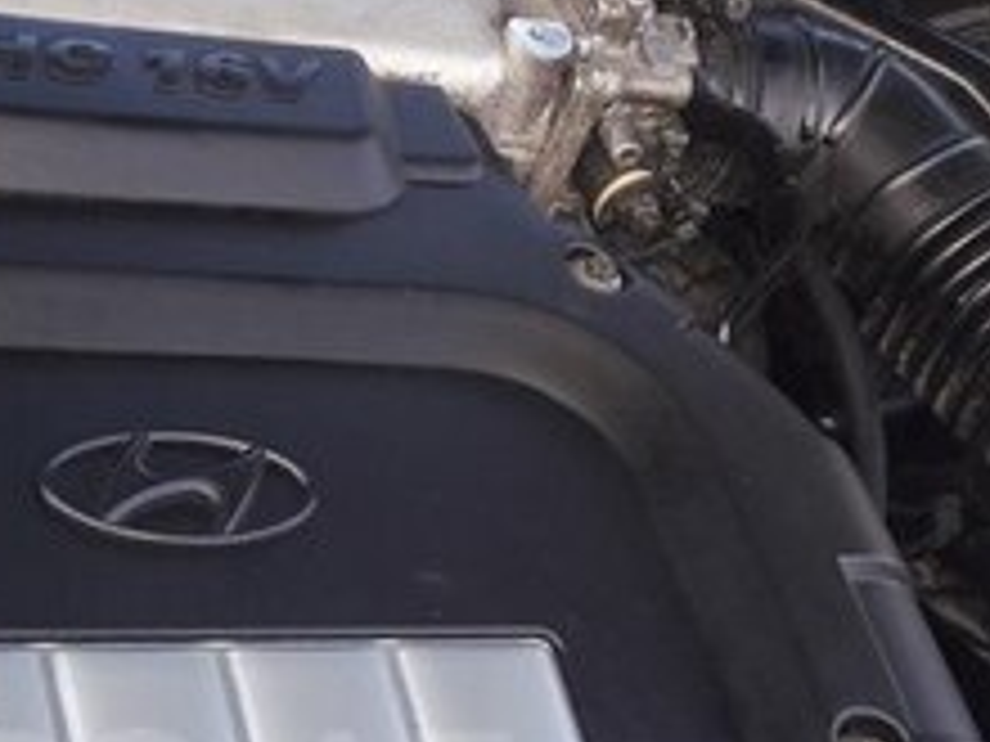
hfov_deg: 22.6
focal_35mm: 84
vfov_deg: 17.0
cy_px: 798
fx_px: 2402
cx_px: 54
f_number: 1.9
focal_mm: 3.7
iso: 40
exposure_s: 1/100
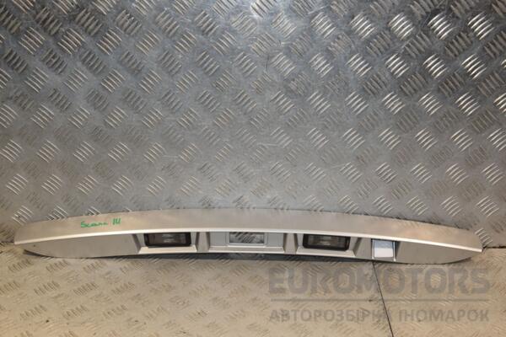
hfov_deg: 43.6
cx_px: 253
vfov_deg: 29.9
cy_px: 168
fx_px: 632
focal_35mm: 45
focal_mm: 30
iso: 800
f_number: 8
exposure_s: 1/200
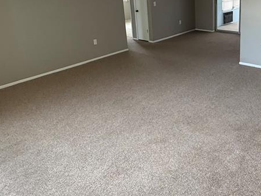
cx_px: 172
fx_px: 241
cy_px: 49
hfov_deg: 55.7
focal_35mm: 32
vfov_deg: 42.8
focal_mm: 2.22
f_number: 2.2
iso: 250
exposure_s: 1/99
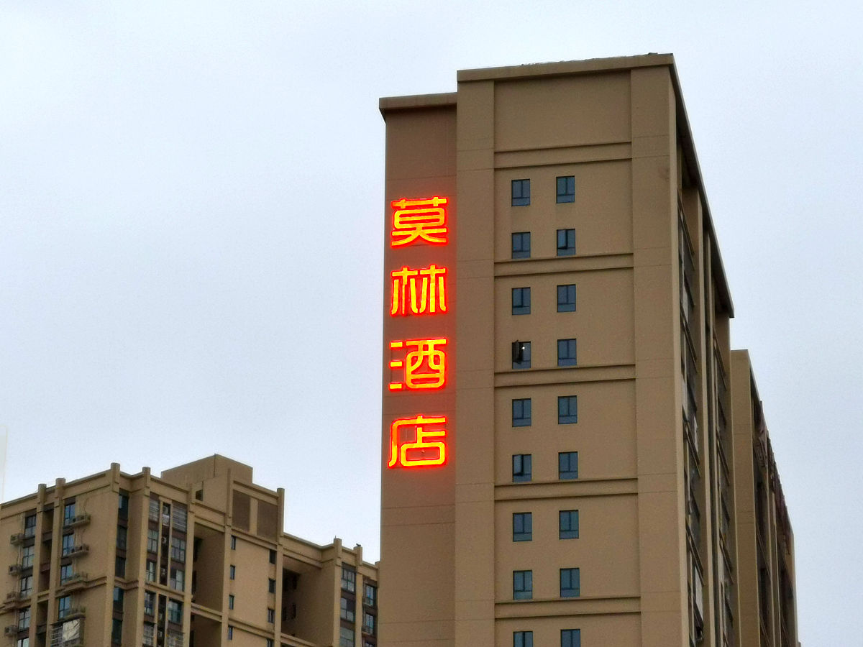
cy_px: 324
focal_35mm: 134
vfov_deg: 11.1
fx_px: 3341
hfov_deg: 14.7
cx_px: 432
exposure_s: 1/50
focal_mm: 7.48
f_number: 2.4
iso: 64
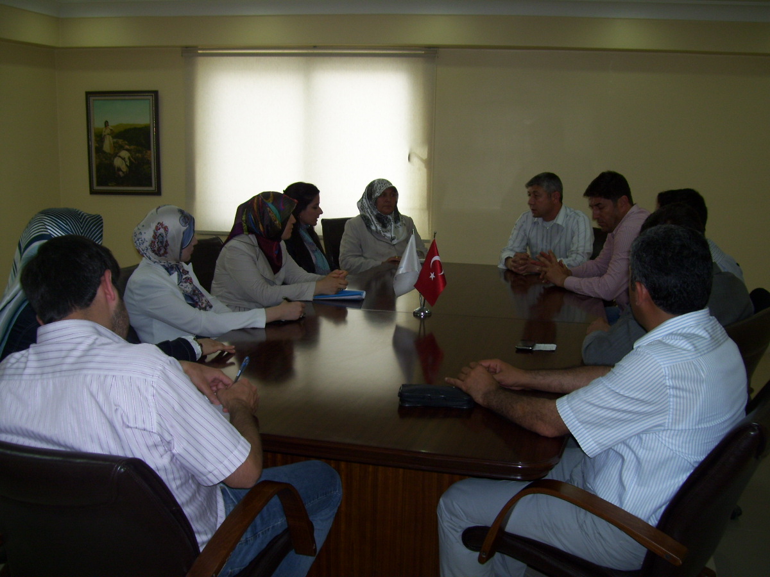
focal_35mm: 36
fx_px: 801
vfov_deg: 39.7
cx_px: 385
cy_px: 288
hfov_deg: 51.4
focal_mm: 6
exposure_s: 1/60
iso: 80
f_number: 2.7
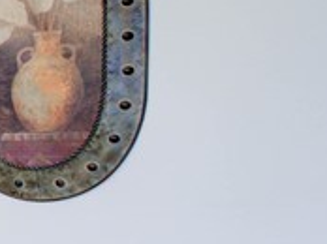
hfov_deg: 13.2
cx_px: -520
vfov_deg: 15.3
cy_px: 163
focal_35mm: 96
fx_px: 906
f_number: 8
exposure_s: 1/2.5
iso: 400
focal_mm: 16
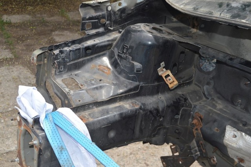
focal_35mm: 48
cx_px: 126
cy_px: 84
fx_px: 334
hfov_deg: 41.2
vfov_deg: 28.0
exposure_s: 1/200
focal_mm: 32
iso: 100
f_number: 7.1
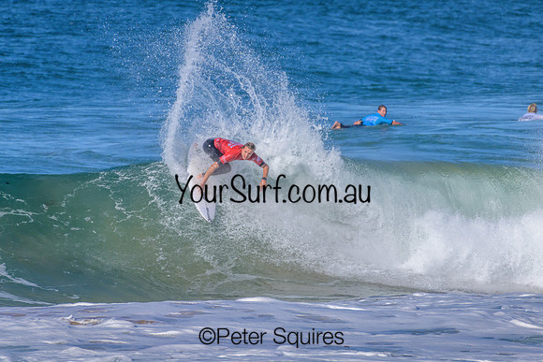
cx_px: 272
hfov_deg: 2.1
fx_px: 15086
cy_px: 181
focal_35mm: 1000
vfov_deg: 1.4
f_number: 11
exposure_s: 1/3200
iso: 1100
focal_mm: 1000
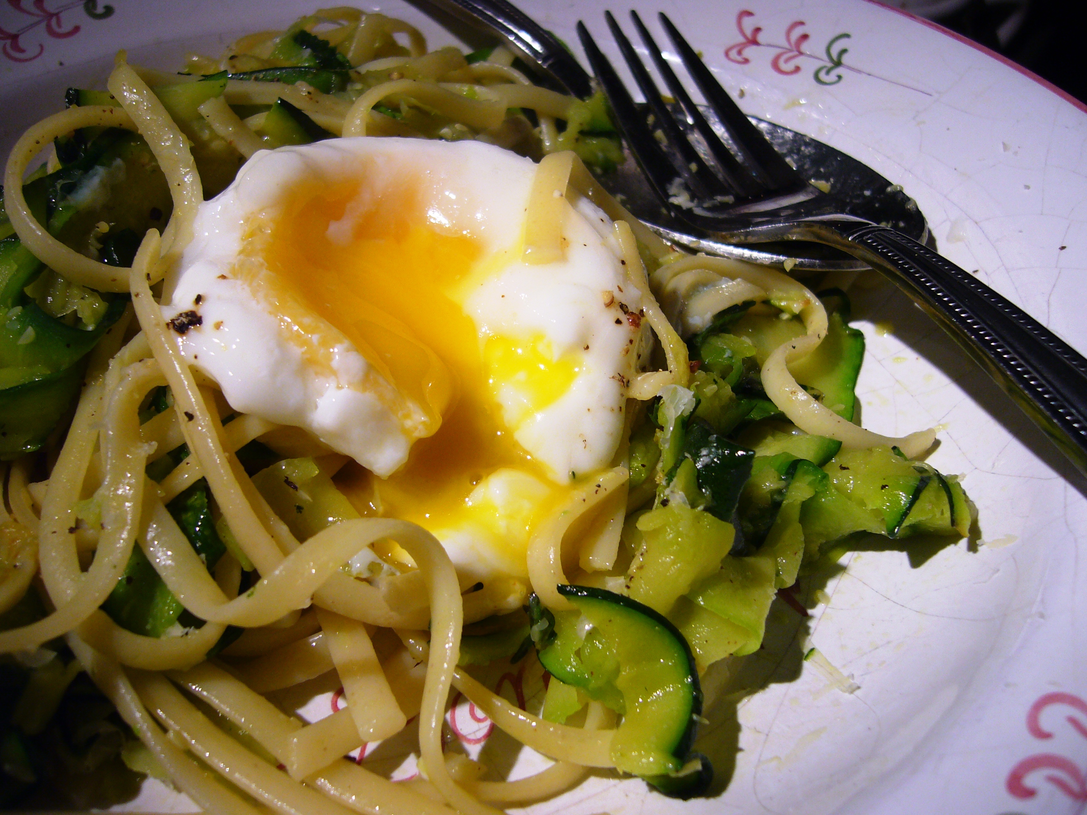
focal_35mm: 35
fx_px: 1099
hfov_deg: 52.6
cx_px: 544
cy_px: 408
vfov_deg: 40.7
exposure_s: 1/30
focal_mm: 5.8
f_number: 2.8
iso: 100
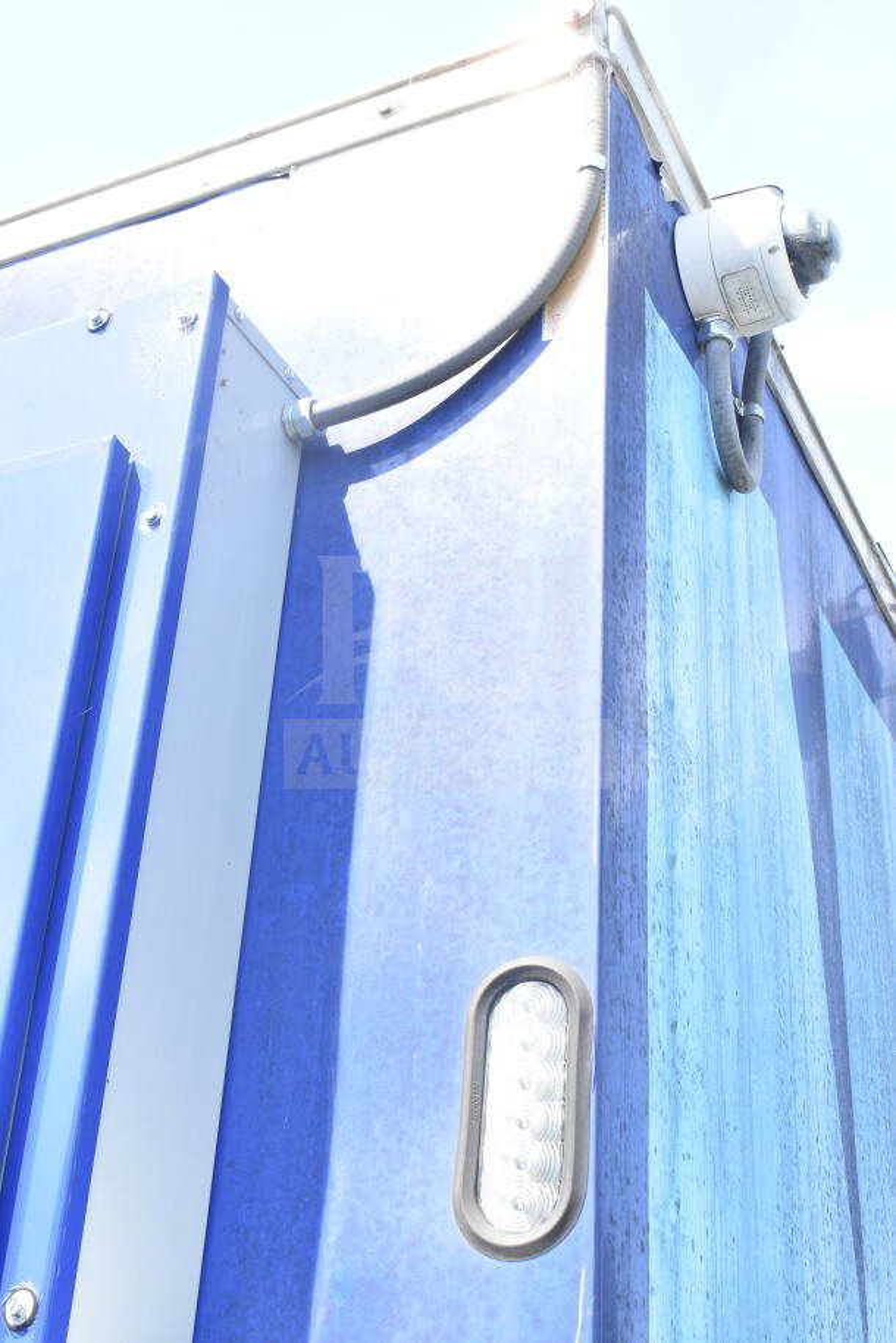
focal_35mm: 48
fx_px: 1791
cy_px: 672
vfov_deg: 41.1
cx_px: 448
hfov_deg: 28.1
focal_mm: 32
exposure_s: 1/320
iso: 1600
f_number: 11
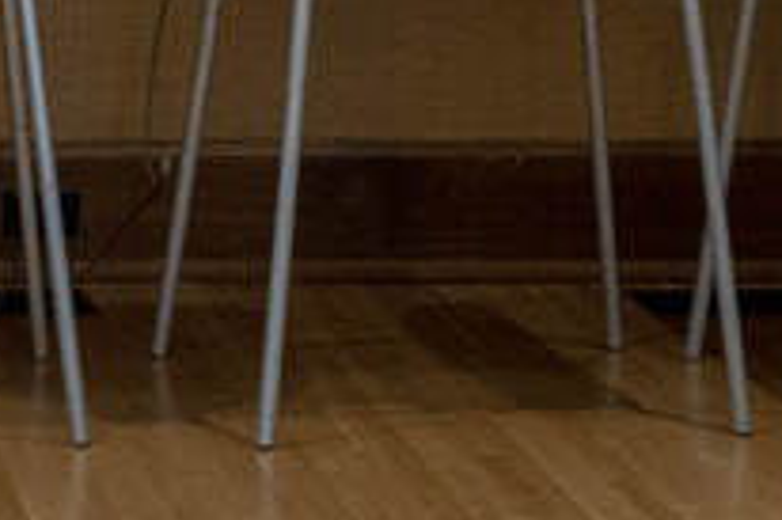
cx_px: -395
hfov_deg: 9.8
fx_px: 4428
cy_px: -319
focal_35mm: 204
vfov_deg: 6.6
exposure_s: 1/125
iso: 1000
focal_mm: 23
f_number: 2
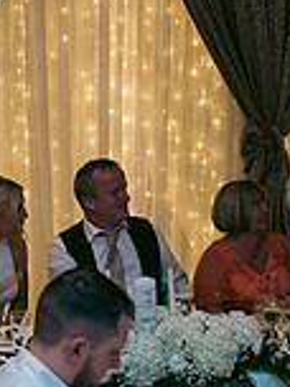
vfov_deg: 22.1
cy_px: 276
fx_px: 983
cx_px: 38
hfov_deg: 16.6
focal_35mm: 88
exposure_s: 1/160
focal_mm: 24
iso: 800
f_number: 3.5
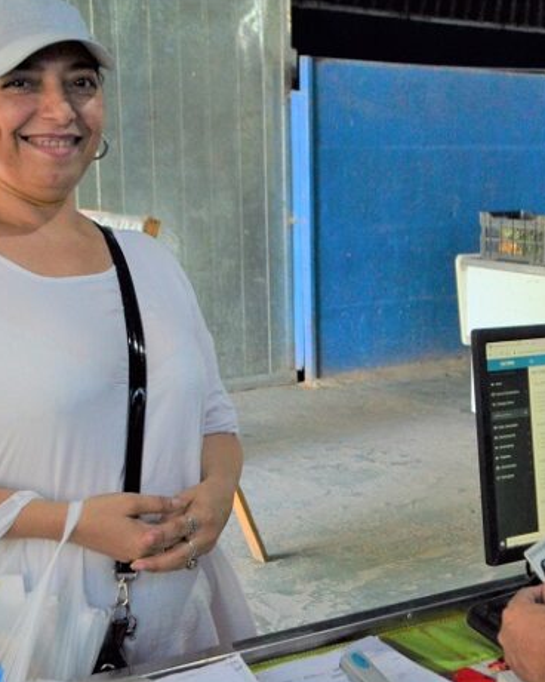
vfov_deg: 31.0
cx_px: 481
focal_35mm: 61
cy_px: 363
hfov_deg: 24.3
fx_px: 1230
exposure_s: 1/160
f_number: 5.6
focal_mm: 26
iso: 1600
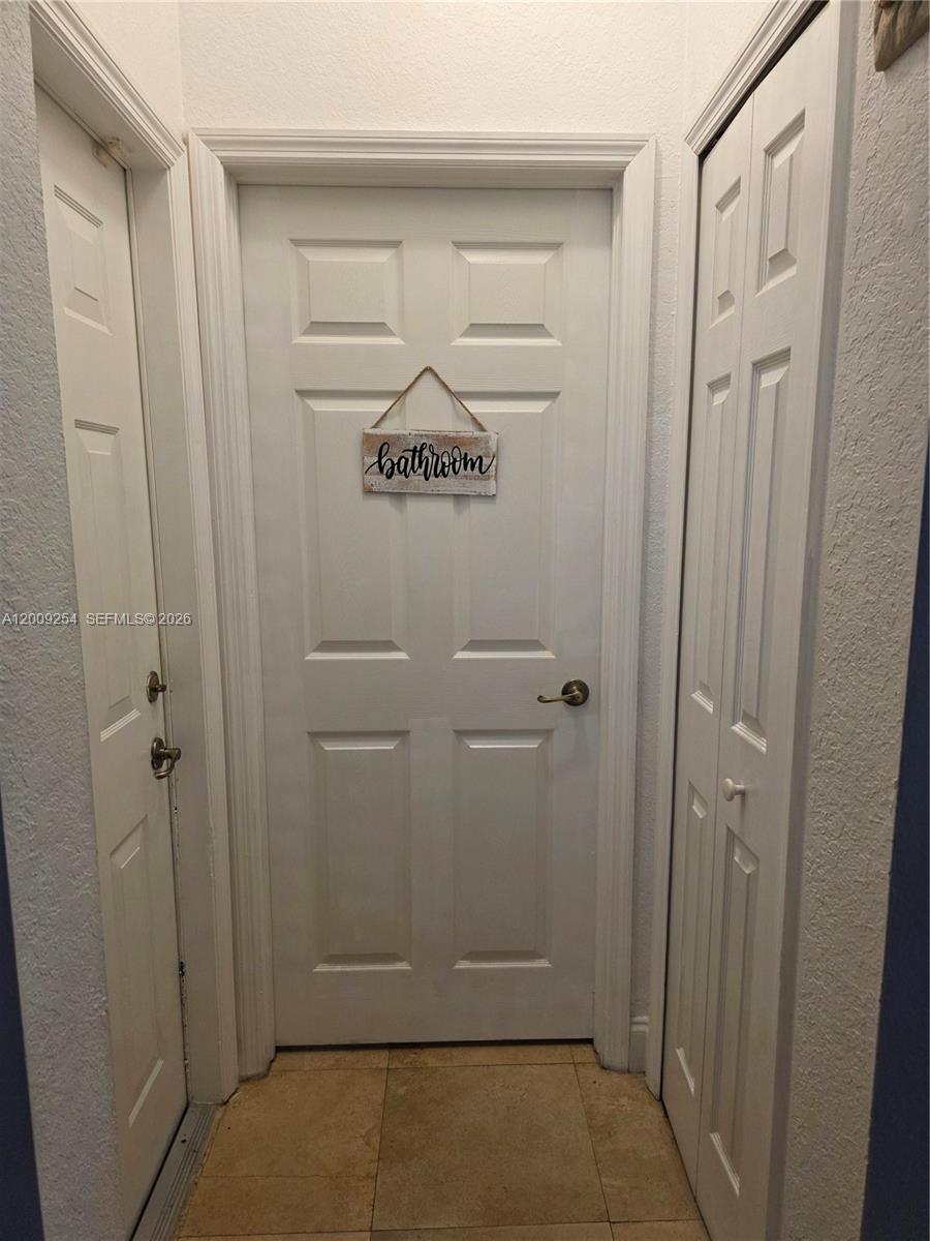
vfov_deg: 73.9
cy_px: 620
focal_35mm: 23
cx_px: 465
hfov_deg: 58.9
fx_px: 824
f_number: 1.7
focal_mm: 6.3
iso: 320
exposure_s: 1/120
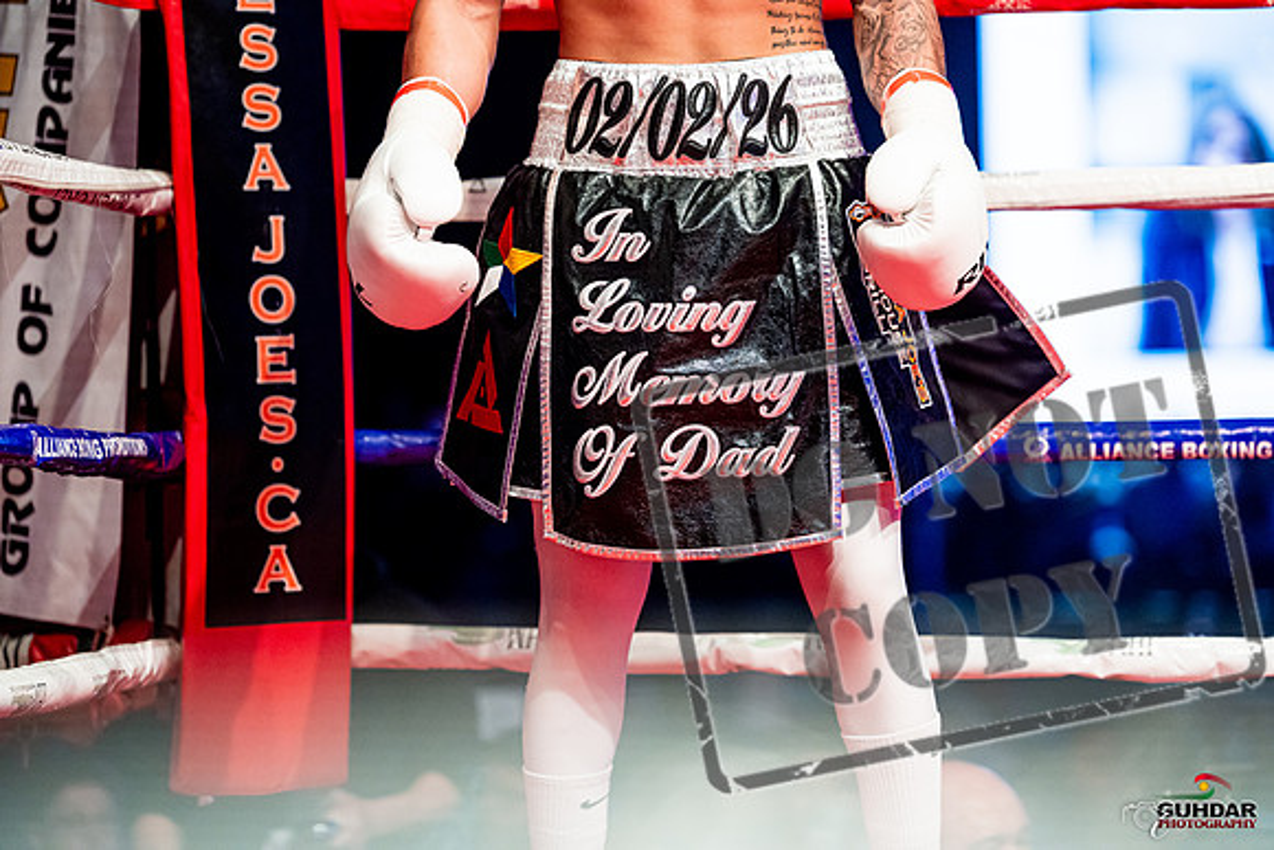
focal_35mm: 150
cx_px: 637
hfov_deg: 13.7
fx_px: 5309
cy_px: 425
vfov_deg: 9.2
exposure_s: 1/1000
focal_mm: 150
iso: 4000
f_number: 2.8
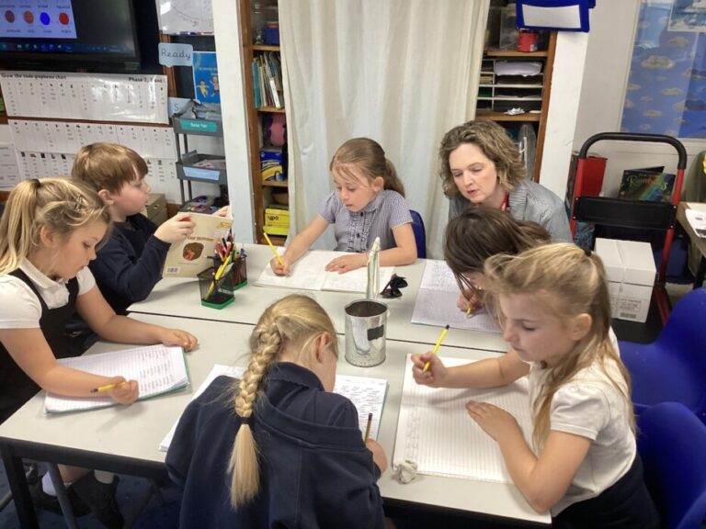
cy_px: 264
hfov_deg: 58.4
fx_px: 632
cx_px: 353
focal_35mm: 31
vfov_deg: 45.4
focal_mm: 3.3
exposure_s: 1/50
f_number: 2.4
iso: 125
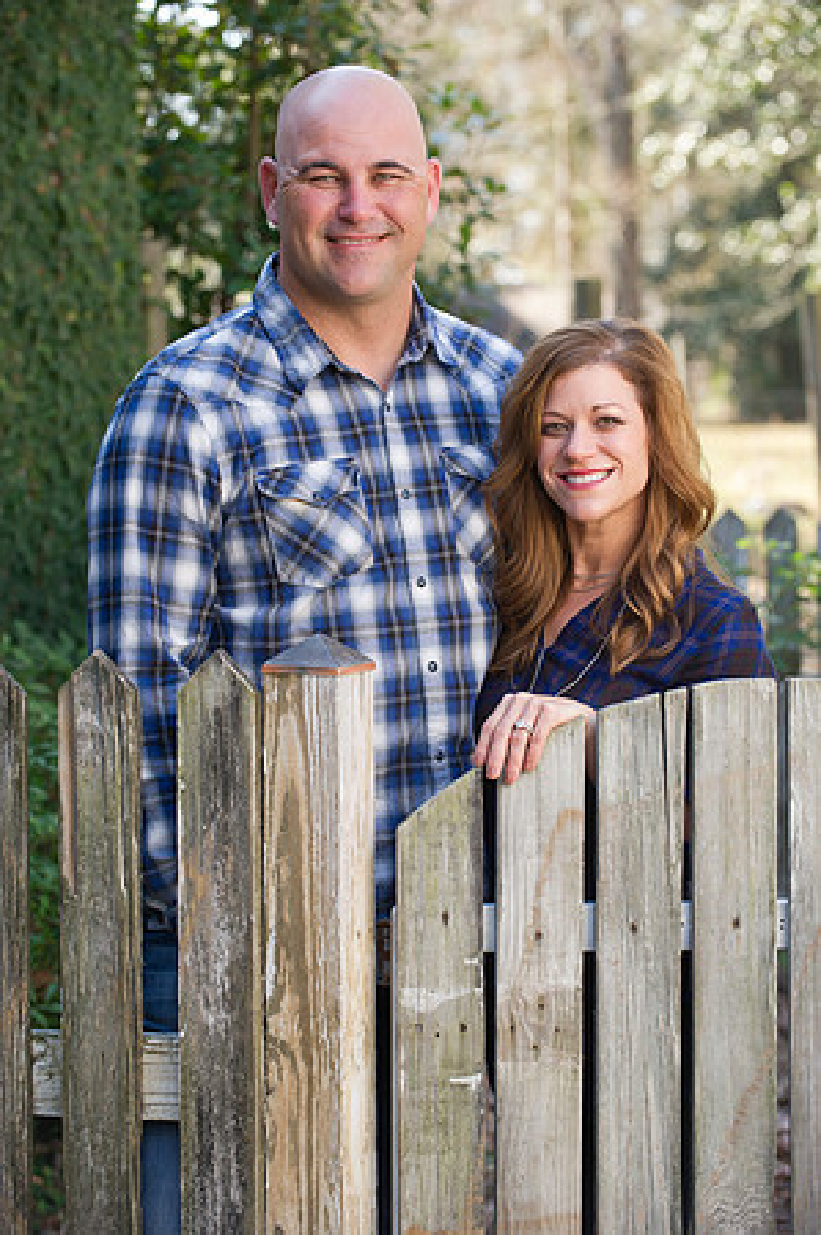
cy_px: 618
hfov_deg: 12.4
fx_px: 3771
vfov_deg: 18.6
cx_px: 410
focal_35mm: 110
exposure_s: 1/125
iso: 400
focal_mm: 110
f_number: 4.5
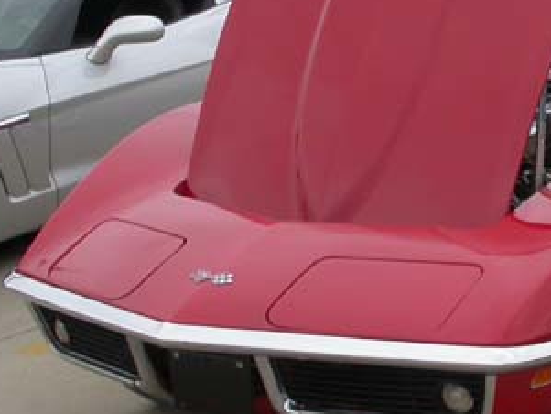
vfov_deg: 14.6
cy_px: 97
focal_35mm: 101
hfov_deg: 19.1
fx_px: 1608
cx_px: 500
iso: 100
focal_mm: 7.85
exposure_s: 1/237
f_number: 6
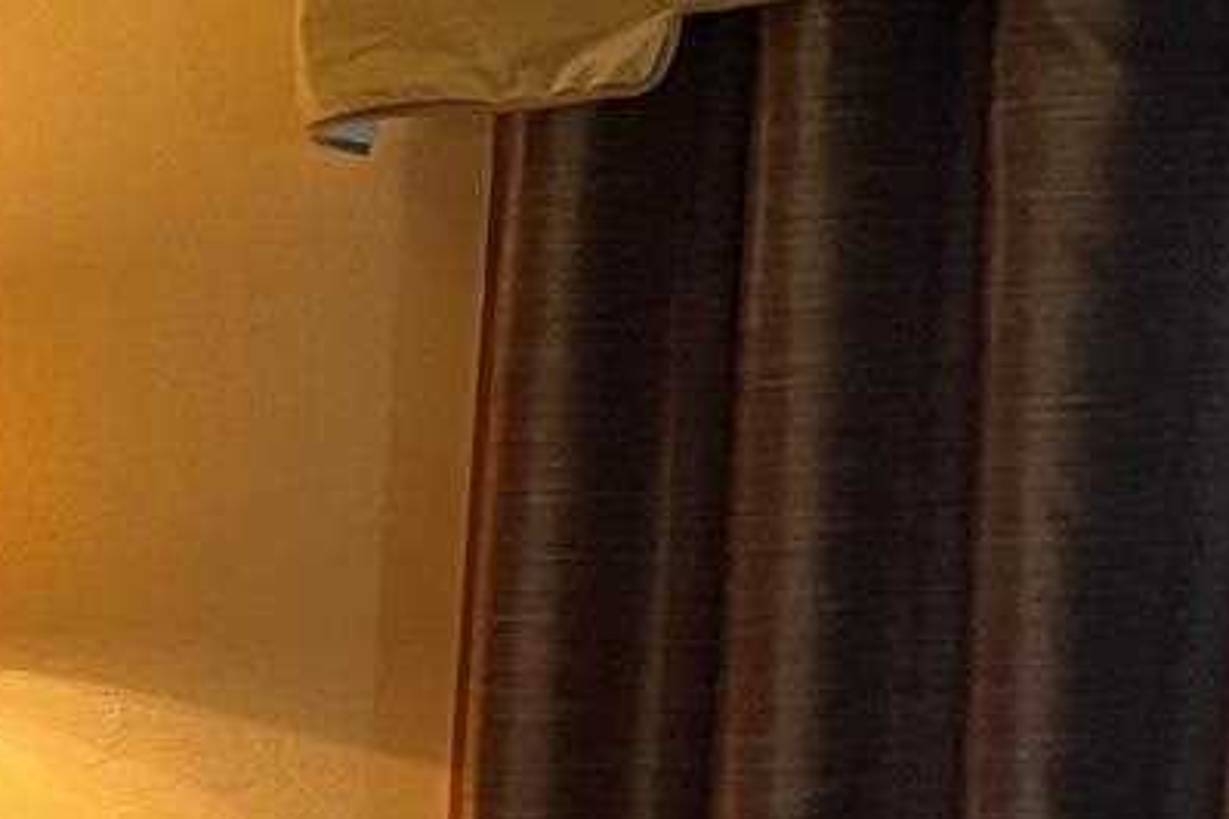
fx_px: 4675
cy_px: 1196
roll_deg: +0.1
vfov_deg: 9.7
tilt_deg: -7.5
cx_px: -1183
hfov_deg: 13.1
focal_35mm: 137
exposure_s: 1/40
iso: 400
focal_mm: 4.2
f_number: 1.6
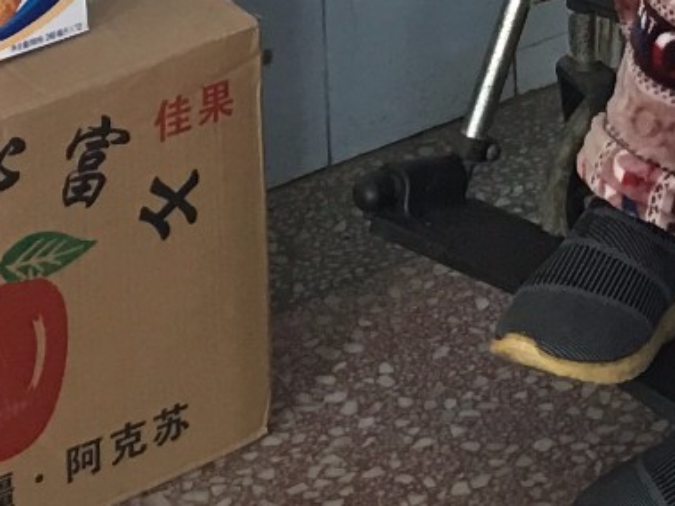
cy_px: -807
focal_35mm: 153
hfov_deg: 12.2
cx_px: 1044
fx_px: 2983
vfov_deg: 8.6
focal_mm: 4.15
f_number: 2.2
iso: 50
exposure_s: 1/17
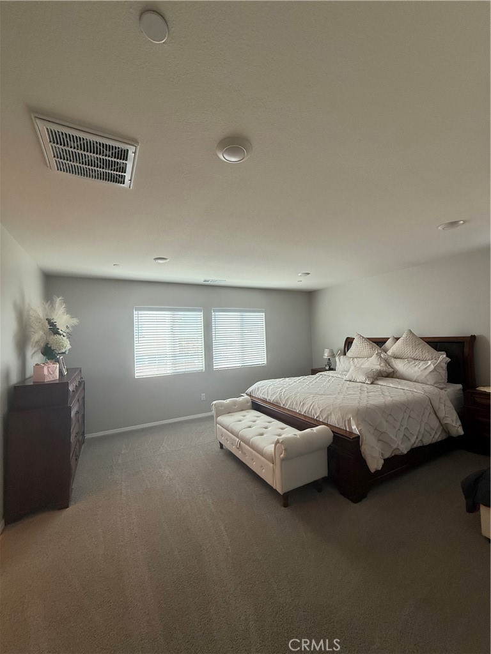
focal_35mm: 14
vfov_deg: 102.1
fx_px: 265
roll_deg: +2.0
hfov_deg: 85.7
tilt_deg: +2.4
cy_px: 327
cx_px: 246
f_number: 2.2
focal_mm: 2.22
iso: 80
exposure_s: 1/120
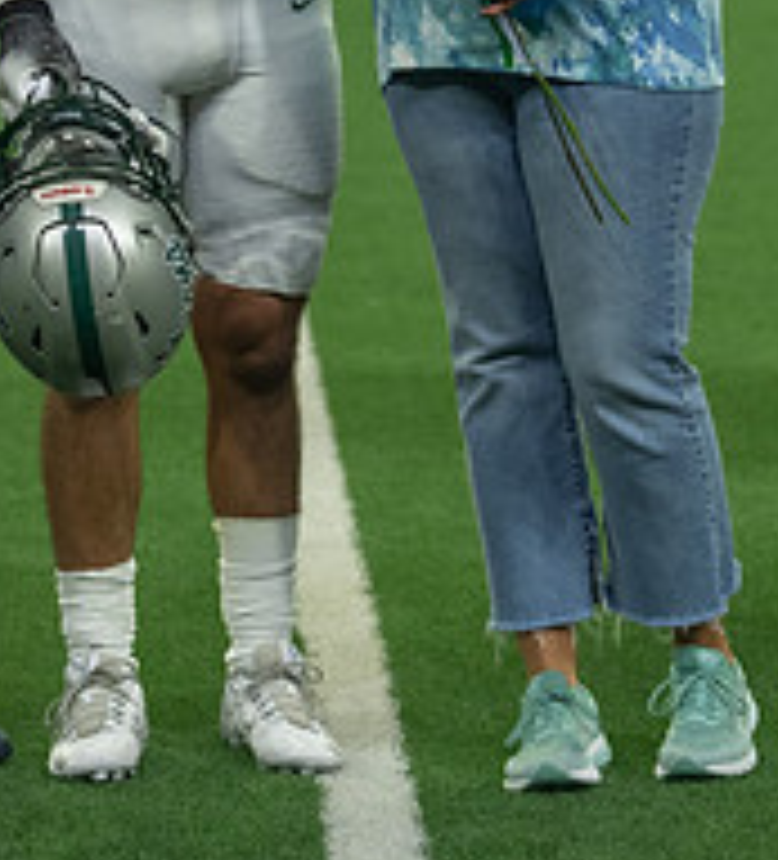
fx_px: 6428
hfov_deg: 6.9
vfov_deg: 7.6
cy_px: -65
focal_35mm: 240
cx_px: 231
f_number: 2.8
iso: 1000
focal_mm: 70
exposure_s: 1/320
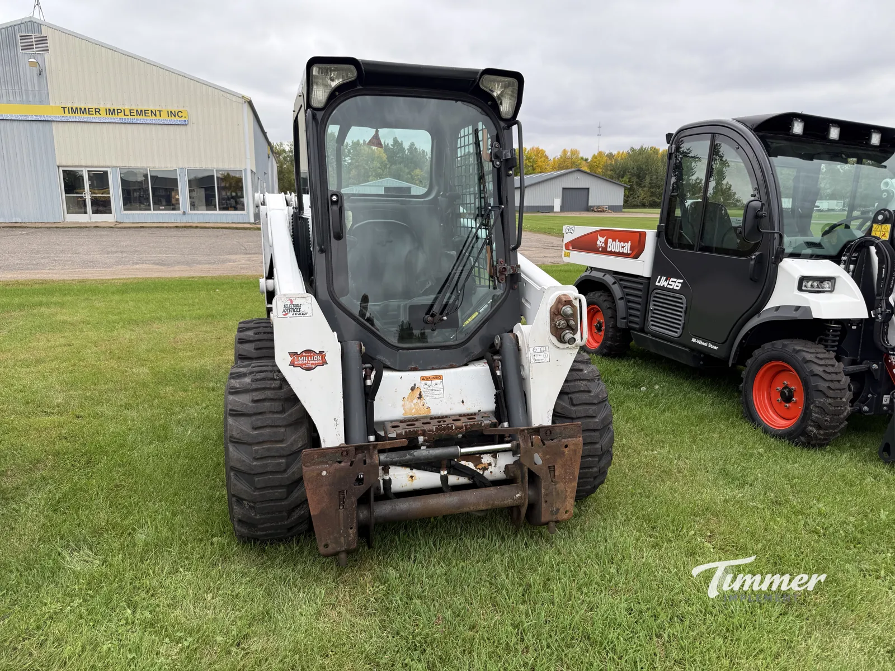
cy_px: 336
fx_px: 621
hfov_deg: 71.6
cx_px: 448
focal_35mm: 24
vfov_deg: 56.8
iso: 80
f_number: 1.78
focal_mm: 6.76
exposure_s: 1/459
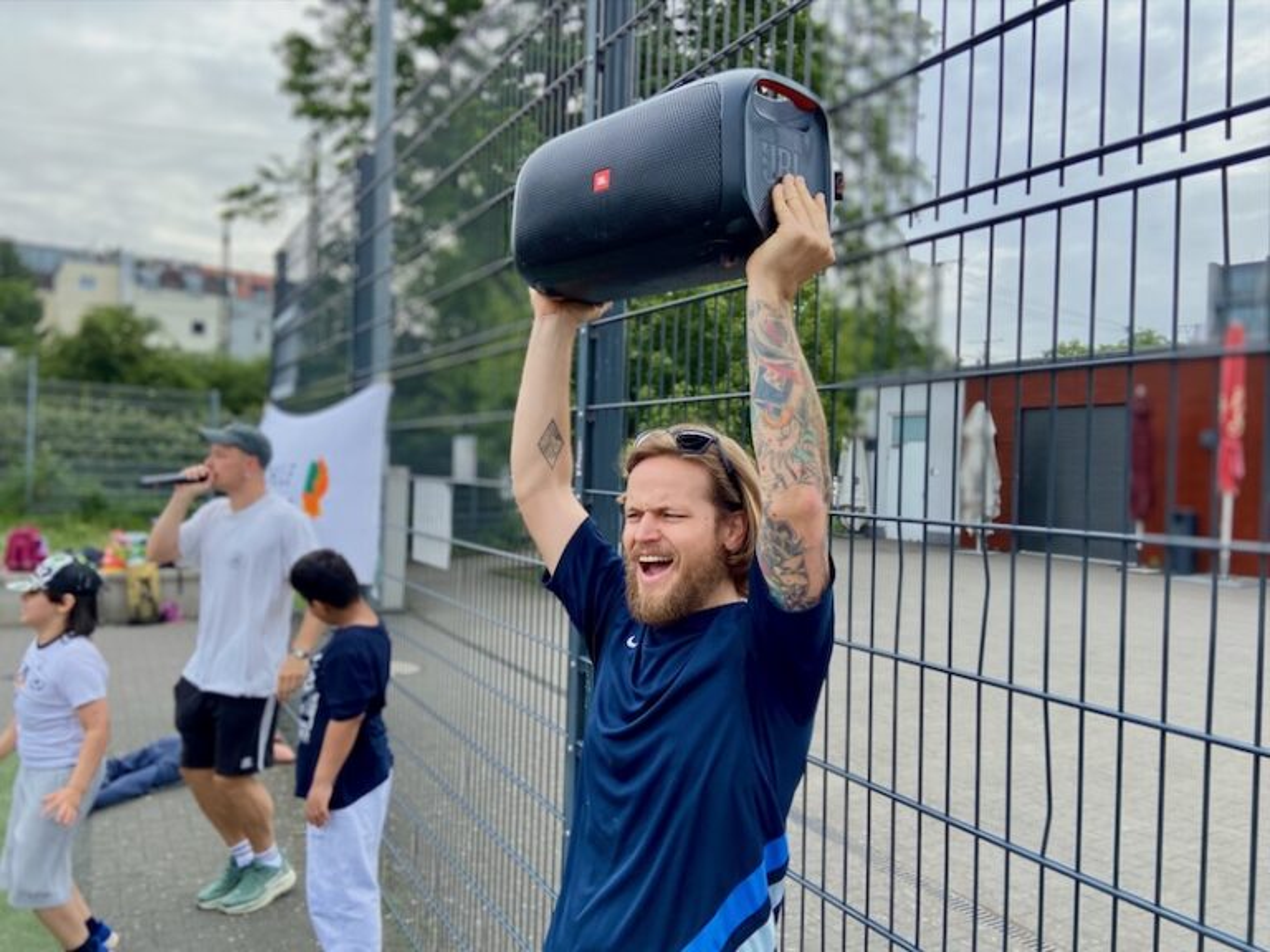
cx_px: 635
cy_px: 476
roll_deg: -1.2
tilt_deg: -1.5
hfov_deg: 67.3
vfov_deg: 53.1
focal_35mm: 26
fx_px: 954
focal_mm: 4.25
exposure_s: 1/799
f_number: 1.8
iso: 32
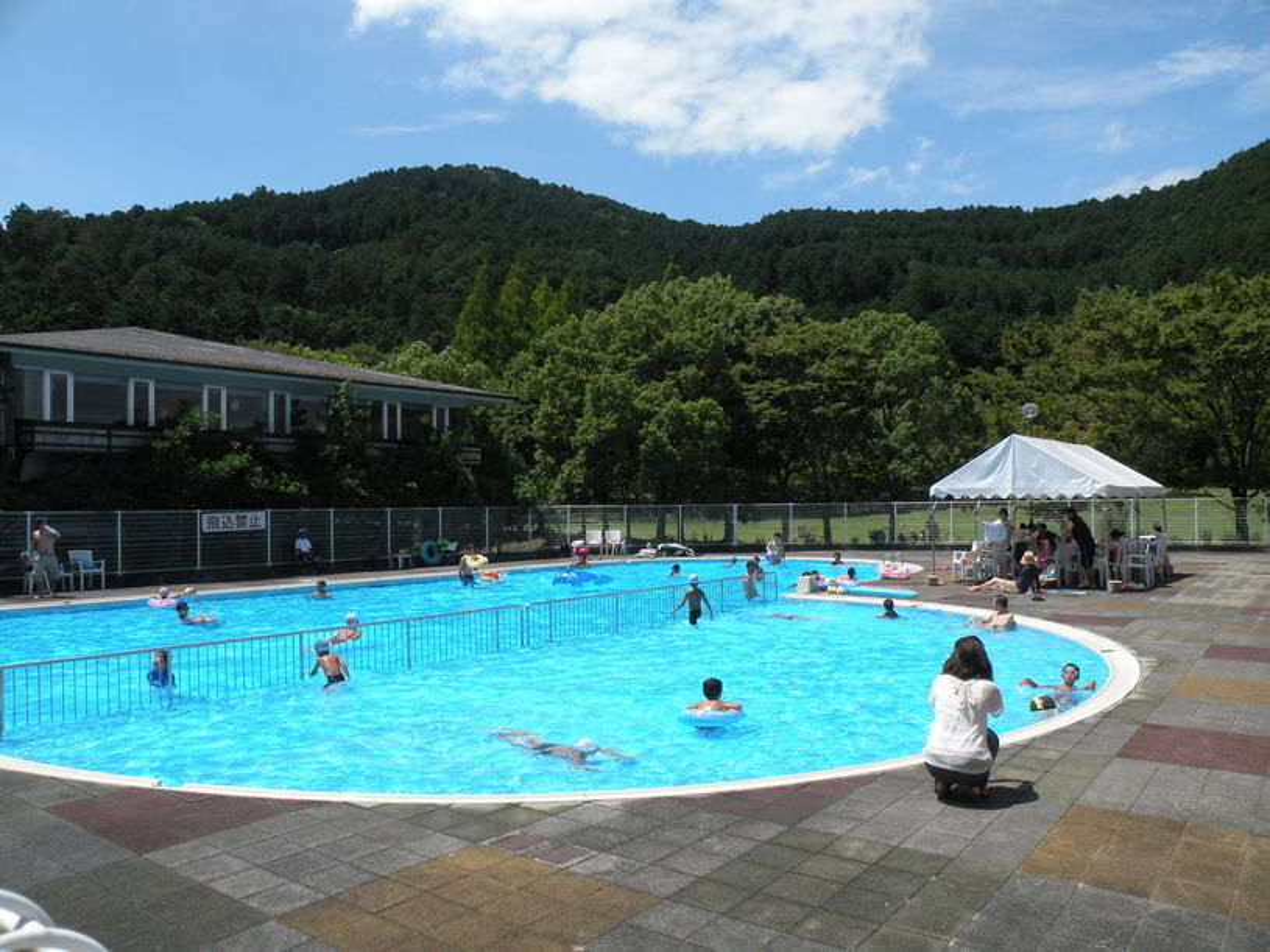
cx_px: 635
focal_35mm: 27
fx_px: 990
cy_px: 476
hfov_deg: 65.3
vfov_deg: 51.3
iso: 64
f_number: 6.3
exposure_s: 1/300
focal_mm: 4.7
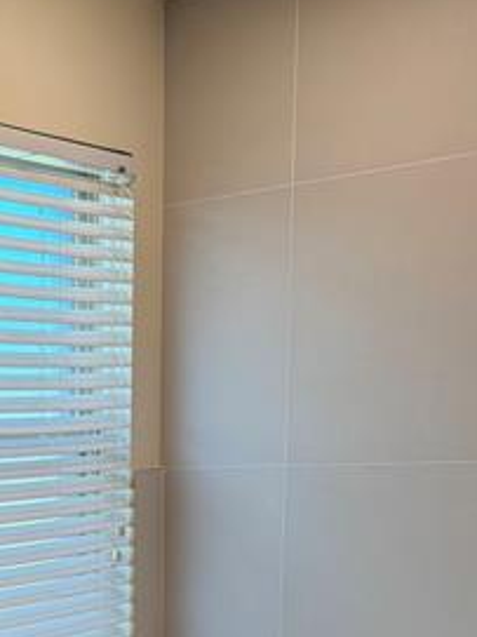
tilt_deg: -10.7
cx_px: -153
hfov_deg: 19.8
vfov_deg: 26.5
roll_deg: +2.7
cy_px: 686
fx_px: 1250
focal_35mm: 68
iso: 100
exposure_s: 1/156
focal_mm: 6.76
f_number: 1.78
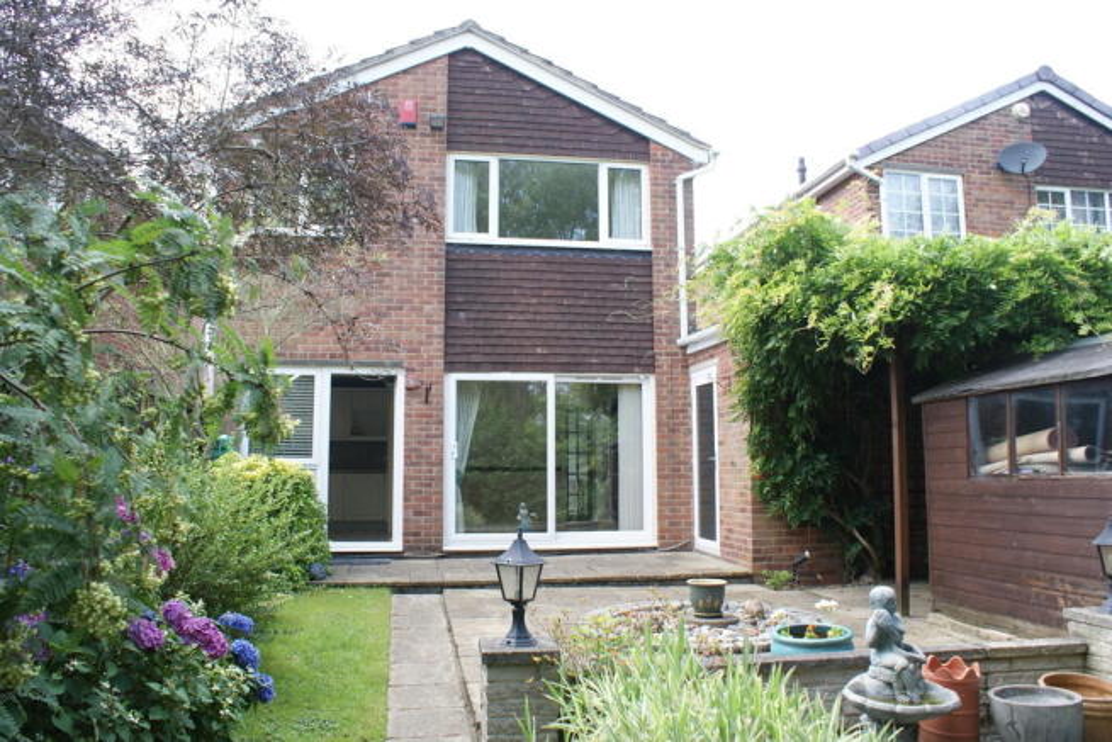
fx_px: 834
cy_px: 371
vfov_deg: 48.0
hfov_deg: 67.4
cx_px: 556
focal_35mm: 27
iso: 100
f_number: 5
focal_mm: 18
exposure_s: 1/50
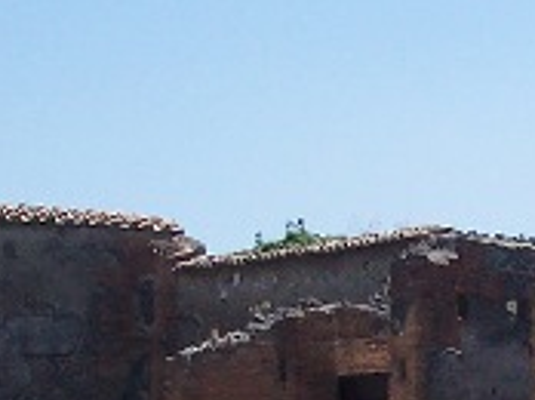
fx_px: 2701
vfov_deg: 8.4
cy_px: 372
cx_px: 849
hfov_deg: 10.8
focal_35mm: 175
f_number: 4.8
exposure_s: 1/700
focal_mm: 8
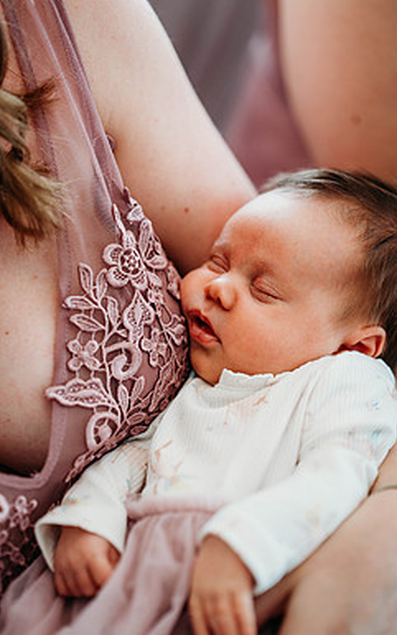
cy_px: 334
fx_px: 1750
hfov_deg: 12.9
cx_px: 194
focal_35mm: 101
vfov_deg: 20.6
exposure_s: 1/200
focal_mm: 85
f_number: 2
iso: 280
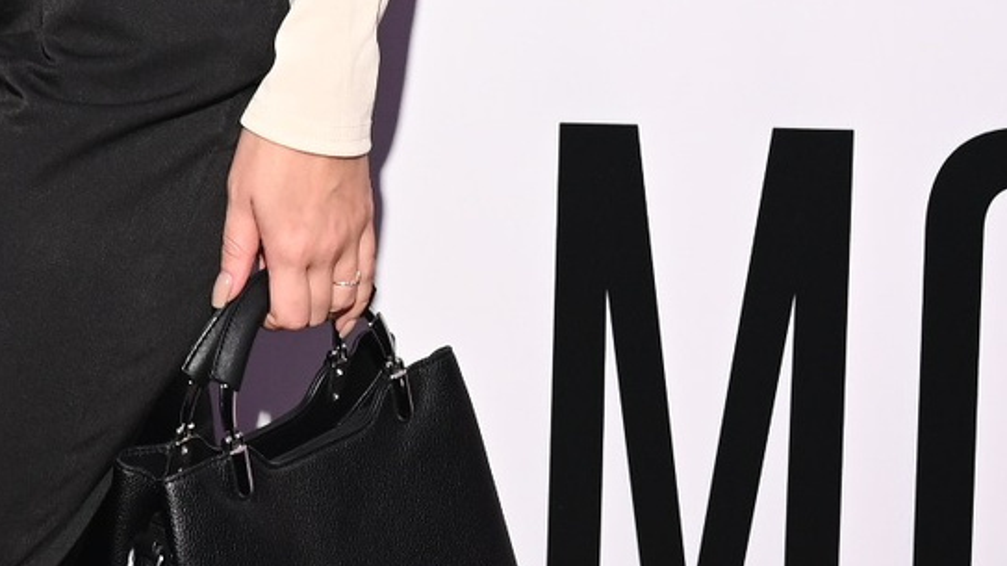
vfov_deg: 6.5
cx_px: -174
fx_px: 4618
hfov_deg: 12.2
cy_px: -962
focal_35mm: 173
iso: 500
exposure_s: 1/125
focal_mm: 35
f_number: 5
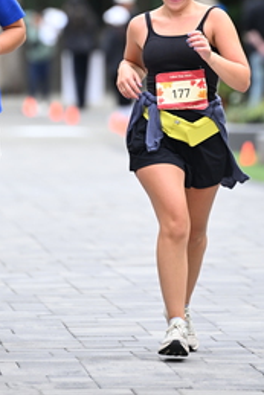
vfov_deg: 4.9
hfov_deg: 3.2
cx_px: 132
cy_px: 15
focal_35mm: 424
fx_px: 4657
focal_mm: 200
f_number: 2.8
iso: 640
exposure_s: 1/1600
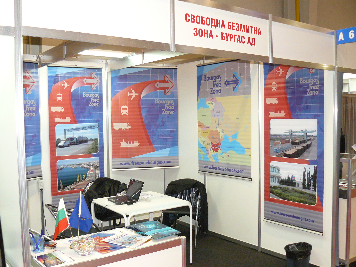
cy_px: 134
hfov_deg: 51.4
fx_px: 370
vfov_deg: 39.7
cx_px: 178
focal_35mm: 36
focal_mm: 6
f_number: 2.8
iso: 250
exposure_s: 1/30
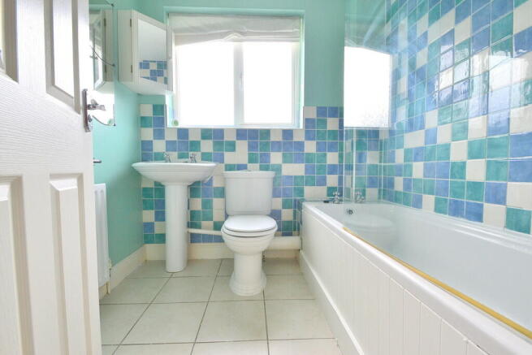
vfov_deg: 77.4
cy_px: 178
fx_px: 222
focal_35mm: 15
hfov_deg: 100.4
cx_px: 266
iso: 500
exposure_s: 1/60
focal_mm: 10
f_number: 8
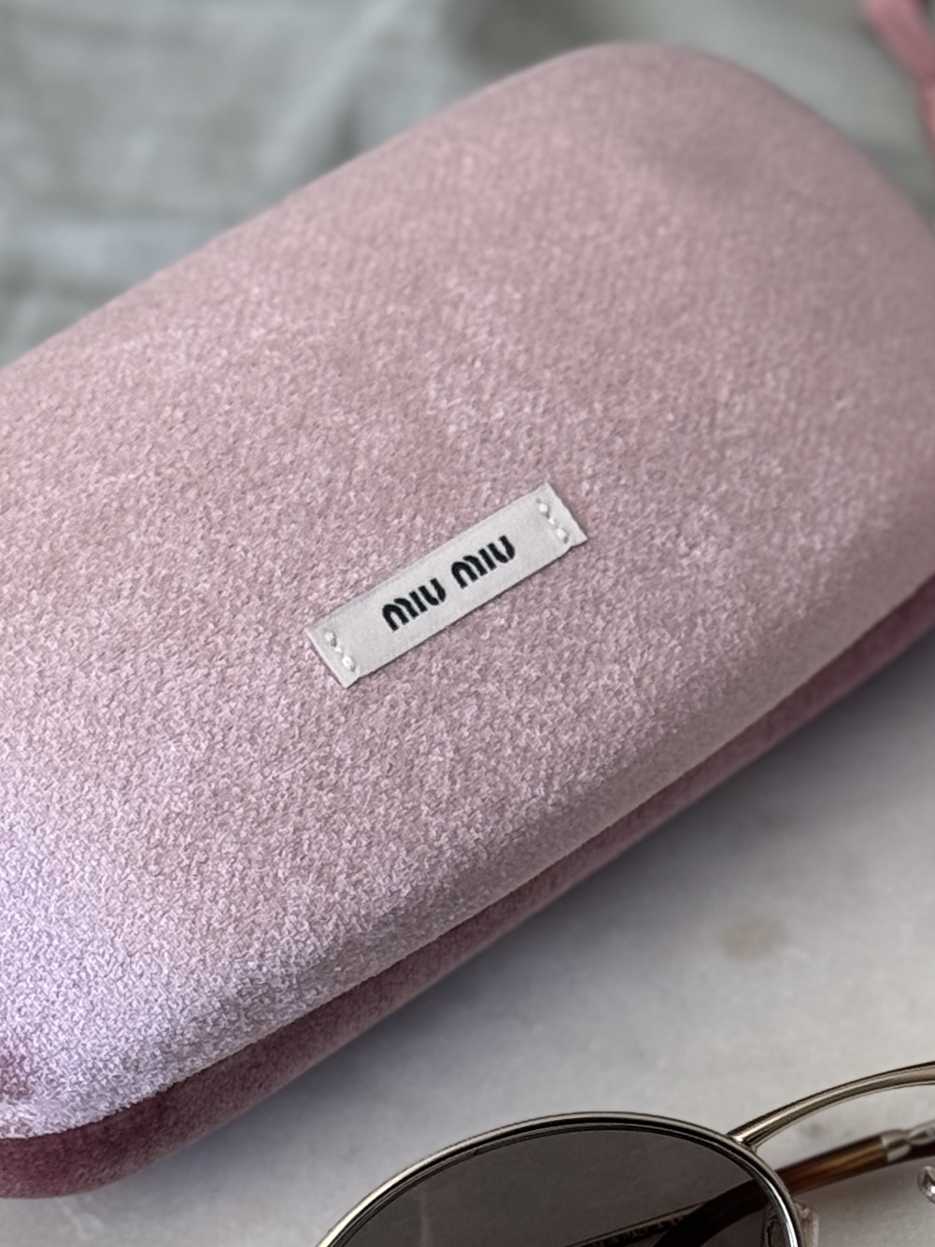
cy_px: 1153
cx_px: 891
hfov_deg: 10.2
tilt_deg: -52.2
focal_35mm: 145
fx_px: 5223
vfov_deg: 13.5
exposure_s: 1/249
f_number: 1.78
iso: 64
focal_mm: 6.76
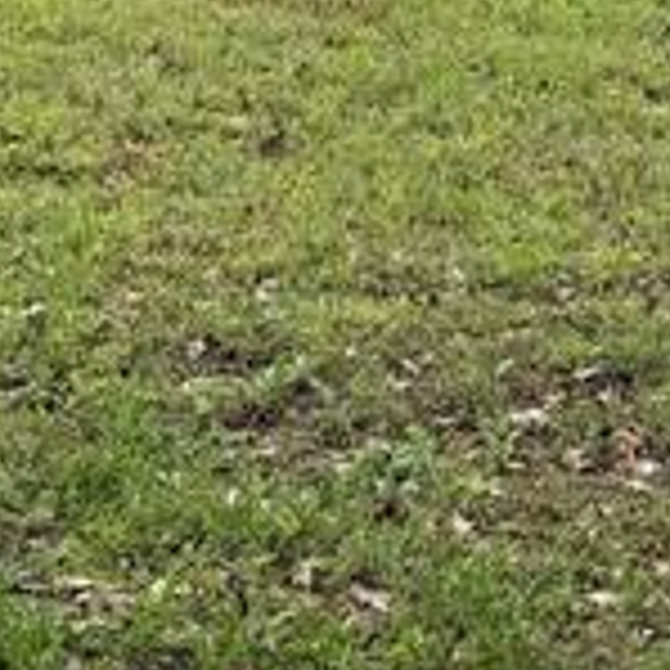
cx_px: 567
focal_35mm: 146
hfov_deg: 11.9
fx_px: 3197
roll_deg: +1.1
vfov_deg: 11.5
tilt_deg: -0.9
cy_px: -292
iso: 80
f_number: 1.78
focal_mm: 6.76
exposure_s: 1/805
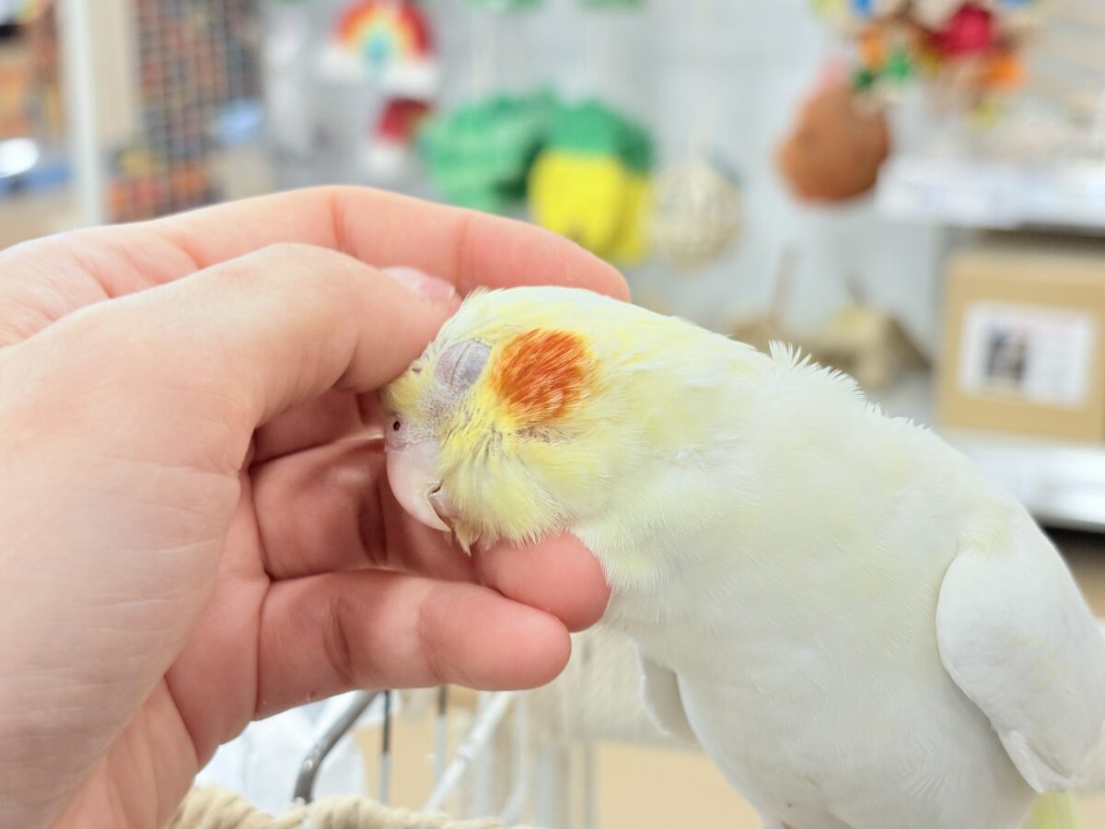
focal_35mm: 52
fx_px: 1660
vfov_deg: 28.0
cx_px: 552
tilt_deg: -15.5
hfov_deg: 36.8
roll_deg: +0.8
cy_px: 414
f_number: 1.6
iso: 50
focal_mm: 5.96
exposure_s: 1/50
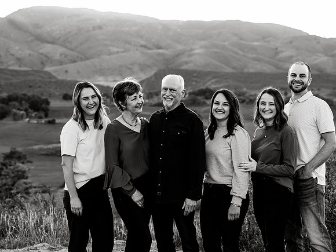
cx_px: 168
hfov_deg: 23.5
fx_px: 809
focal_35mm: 83
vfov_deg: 17.7
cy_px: 126
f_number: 4.5
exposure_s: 1/160
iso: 500
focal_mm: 77
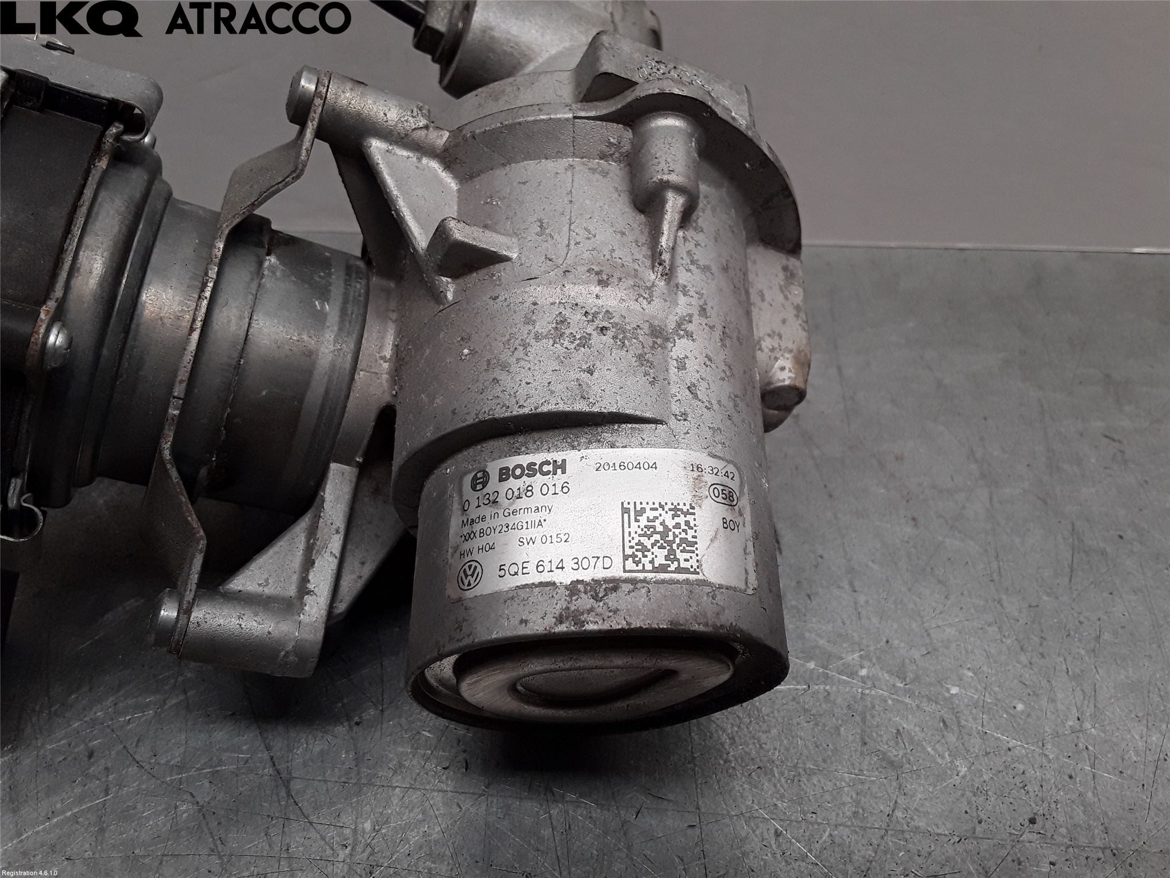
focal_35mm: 28
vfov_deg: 49.7
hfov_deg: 63.4
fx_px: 946
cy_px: 439
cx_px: 585
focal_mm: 2.91
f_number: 1.9
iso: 40
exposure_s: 1/100
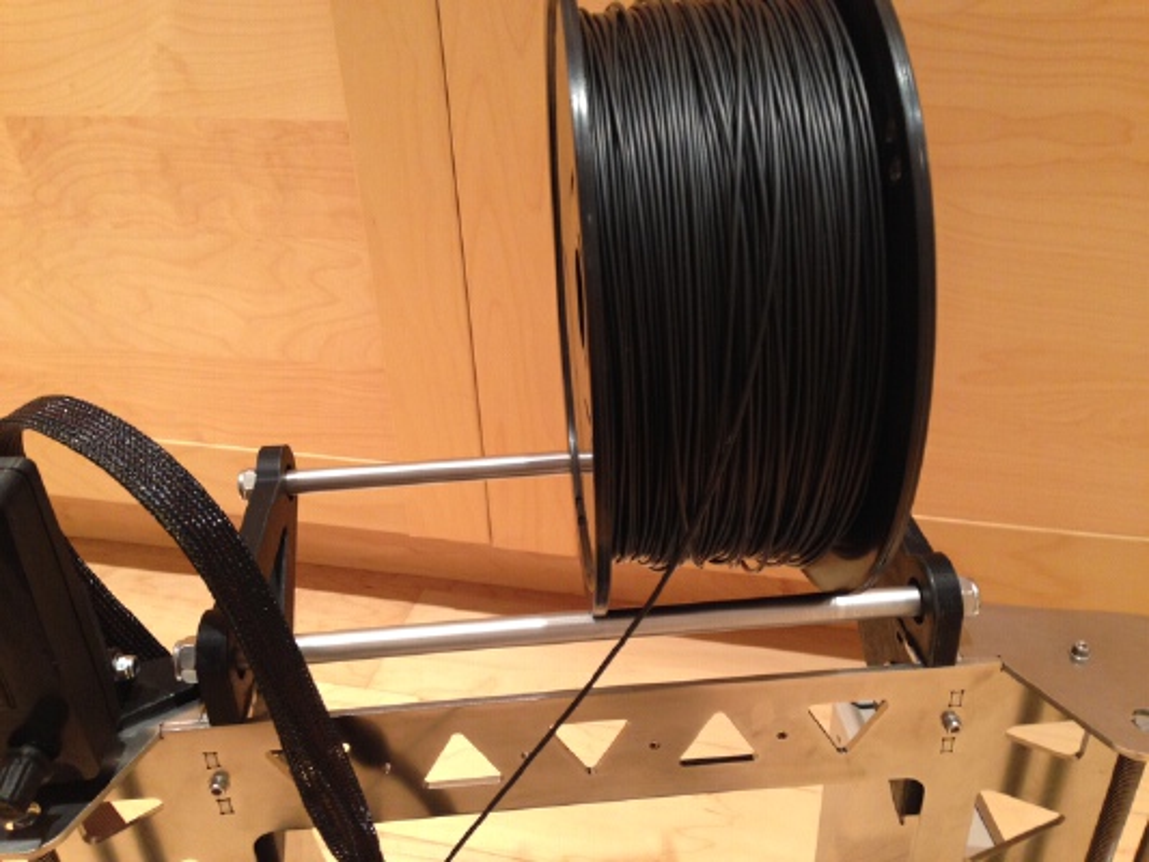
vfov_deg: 43.0
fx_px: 1096
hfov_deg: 55.3
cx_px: 574
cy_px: 431
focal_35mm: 33
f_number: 2.4
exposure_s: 1/20
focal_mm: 4.12
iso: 160
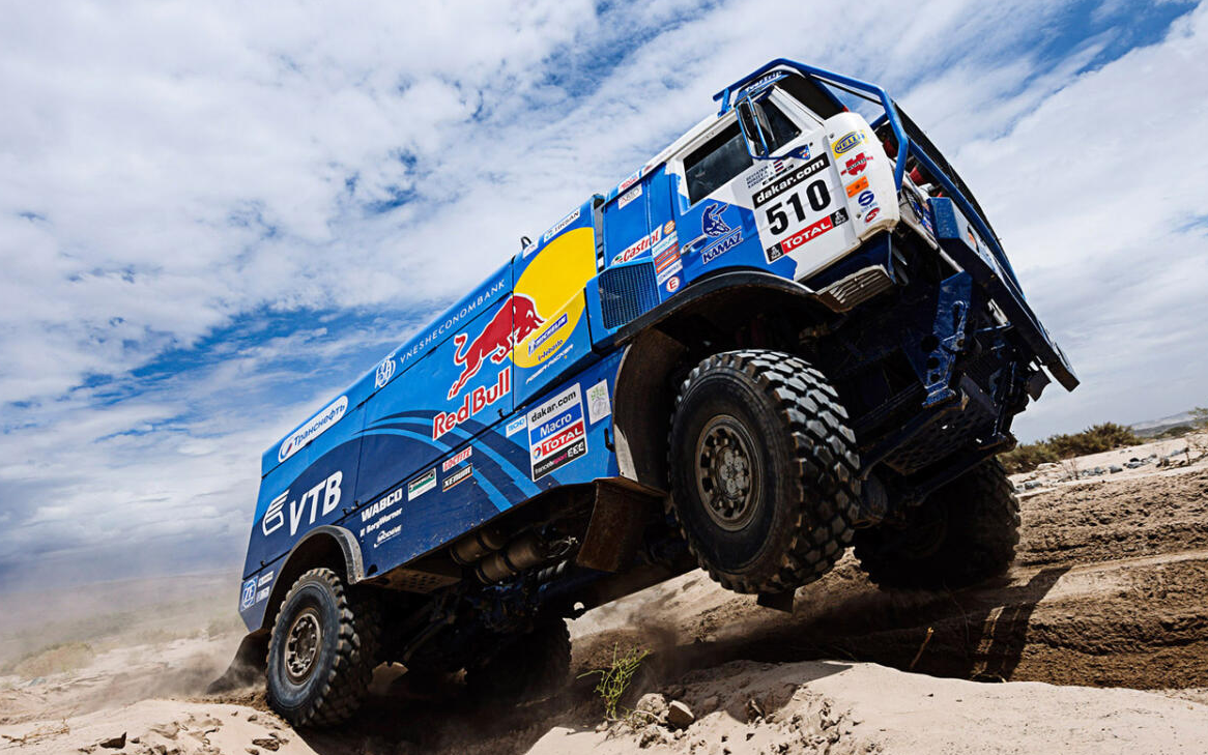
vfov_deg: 55.1
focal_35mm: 22
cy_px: 393
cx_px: 592
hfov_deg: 79.6
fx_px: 724
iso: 125
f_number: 9
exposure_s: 1/500
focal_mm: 14
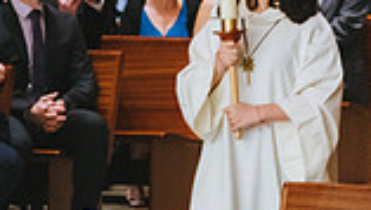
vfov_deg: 3.0
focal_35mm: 403
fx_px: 3972
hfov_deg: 5.3
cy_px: 154
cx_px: -157
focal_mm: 100
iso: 6400
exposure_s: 1/100
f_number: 2.8
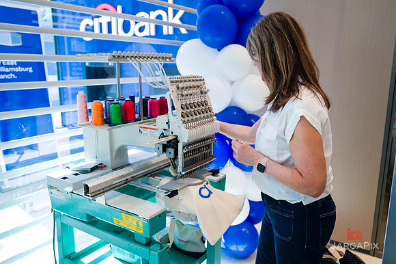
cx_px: 198
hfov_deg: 62.7
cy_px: 132
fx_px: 325
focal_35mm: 30
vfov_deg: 44.1
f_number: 3.2
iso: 320
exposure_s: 1/200
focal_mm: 29
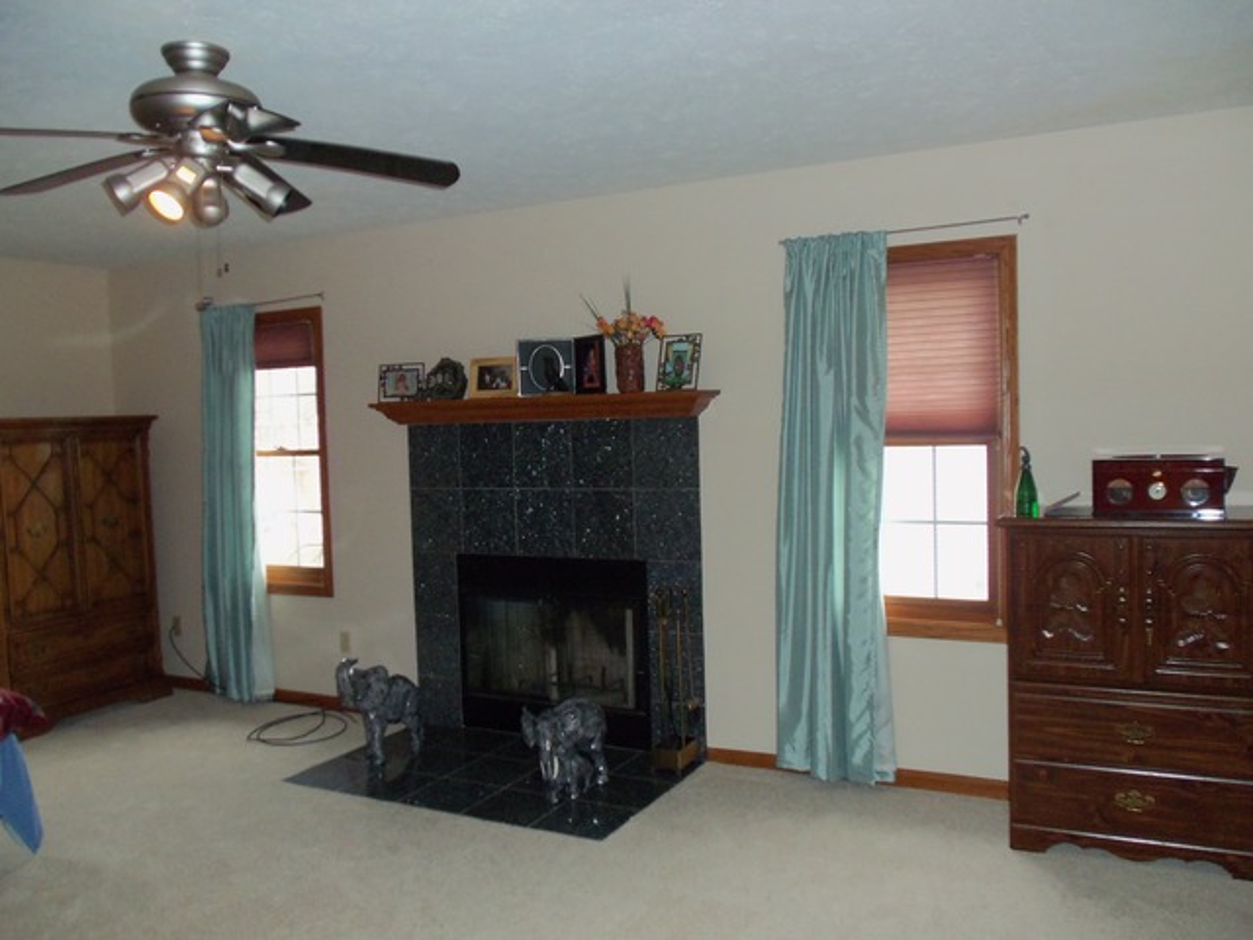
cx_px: 626
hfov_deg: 61.7
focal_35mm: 29
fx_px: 1050
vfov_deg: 48.2
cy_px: 470
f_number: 3.4
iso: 200
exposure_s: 1/30
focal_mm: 5.2
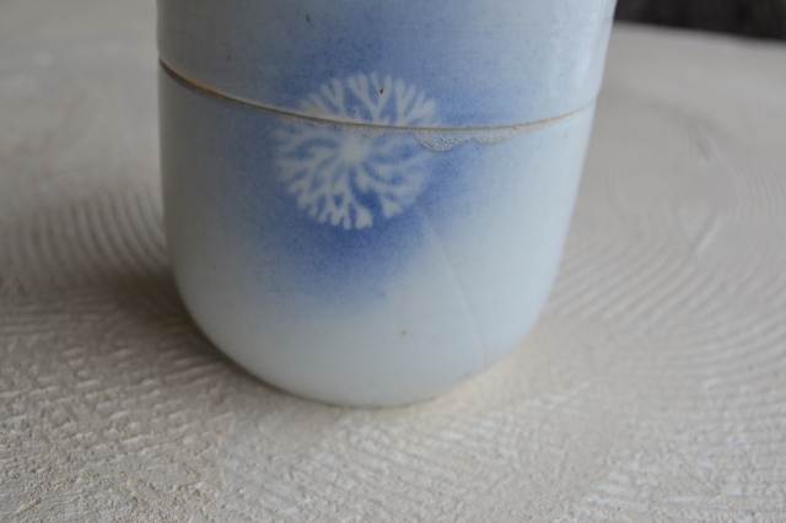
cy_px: 262
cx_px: 393
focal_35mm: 42
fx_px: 916
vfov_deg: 31.9
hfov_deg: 46.4
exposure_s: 1/125
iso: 110
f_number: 5.6
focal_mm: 28
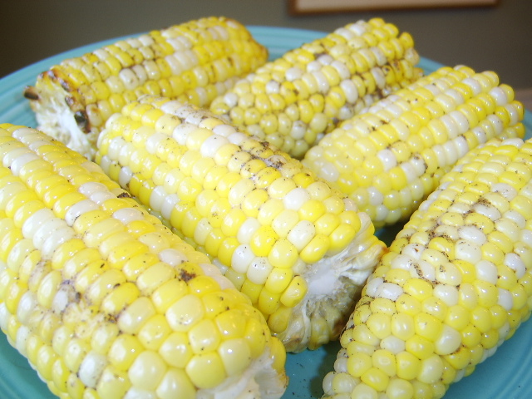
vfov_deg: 45.4
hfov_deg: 58.4
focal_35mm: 31
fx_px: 476
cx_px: 266
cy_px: 200
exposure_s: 1/30
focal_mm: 8.13
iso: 71
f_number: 2.7
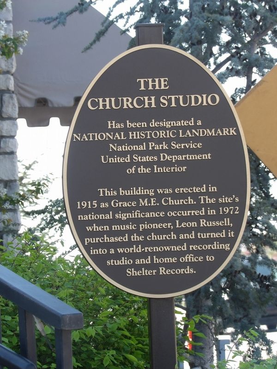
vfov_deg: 8.9
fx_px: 2369
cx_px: 138
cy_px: 184
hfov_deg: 6.7
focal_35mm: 222
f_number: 4.5
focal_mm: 39.8
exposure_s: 1/104
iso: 100
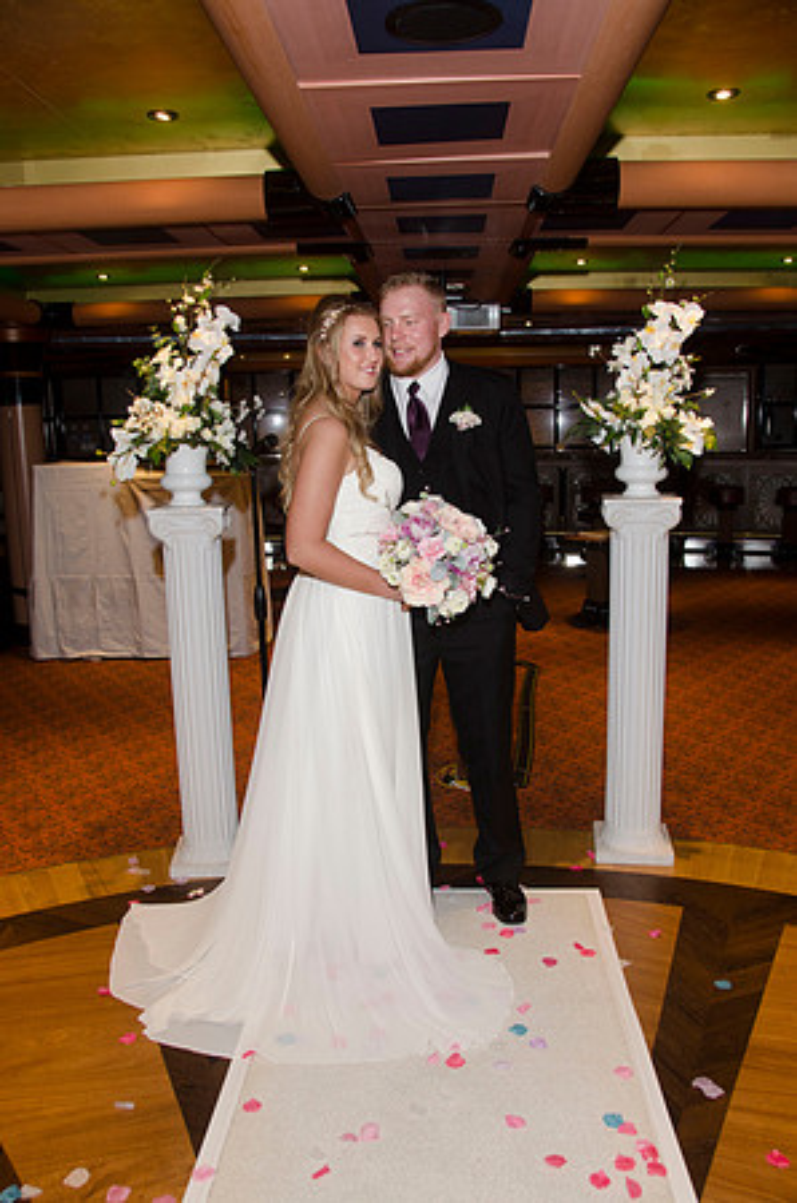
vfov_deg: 67.5
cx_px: 398
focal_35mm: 27
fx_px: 901
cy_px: 602
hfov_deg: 47.7
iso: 400
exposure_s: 1/60
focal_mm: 18
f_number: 5.6
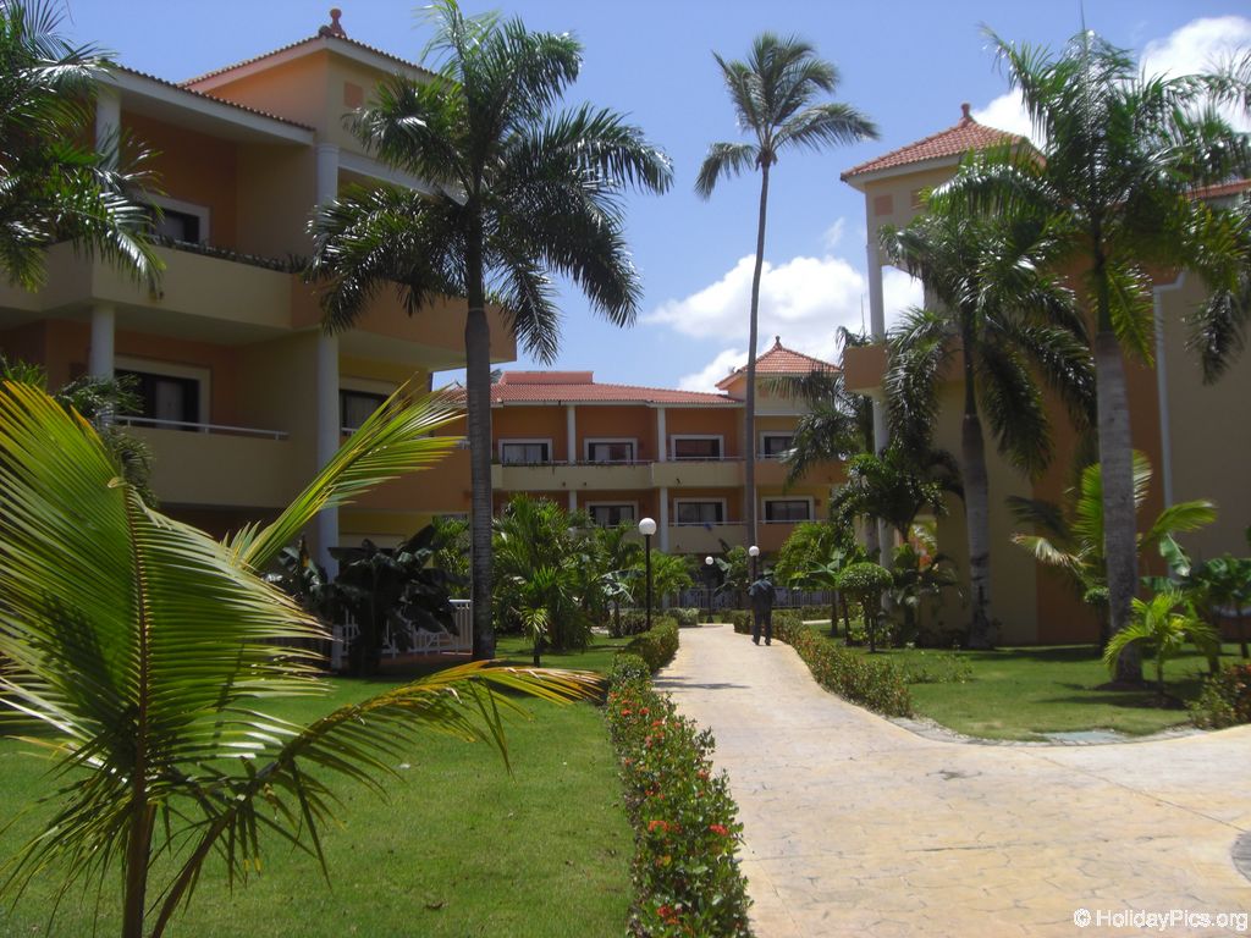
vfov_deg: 37.7
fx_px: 1373
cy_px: 469
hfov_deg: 49.0
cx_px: 626
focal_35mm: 38
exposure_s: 1/160
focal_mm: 6.2
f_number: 8
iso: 64
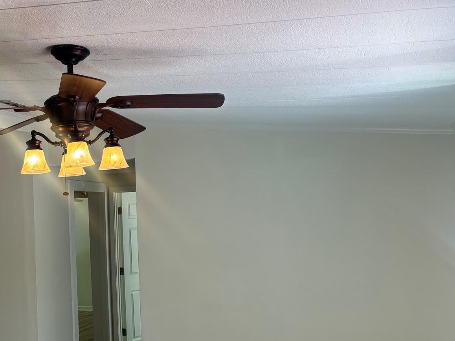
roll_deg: +1.9
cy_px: 238
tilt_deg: +0.0
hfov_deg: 38.7
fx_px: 605
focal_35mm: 46
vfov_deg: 31.2
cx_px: 57
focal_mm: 5.96
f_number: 1.6
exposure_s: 1/120
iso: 80
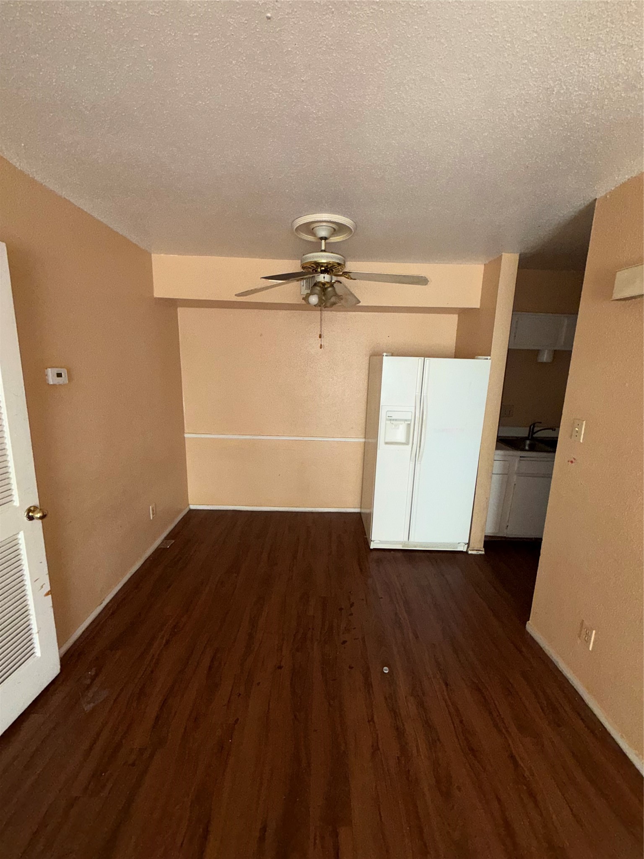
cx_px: 322
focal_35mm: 14
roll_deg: -0.5
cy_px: 430
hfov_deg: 85.7
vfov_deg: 102.1
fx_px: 347
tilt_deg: -11.3
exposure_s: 1/61
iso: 125
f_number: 2.2
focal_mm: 2.22
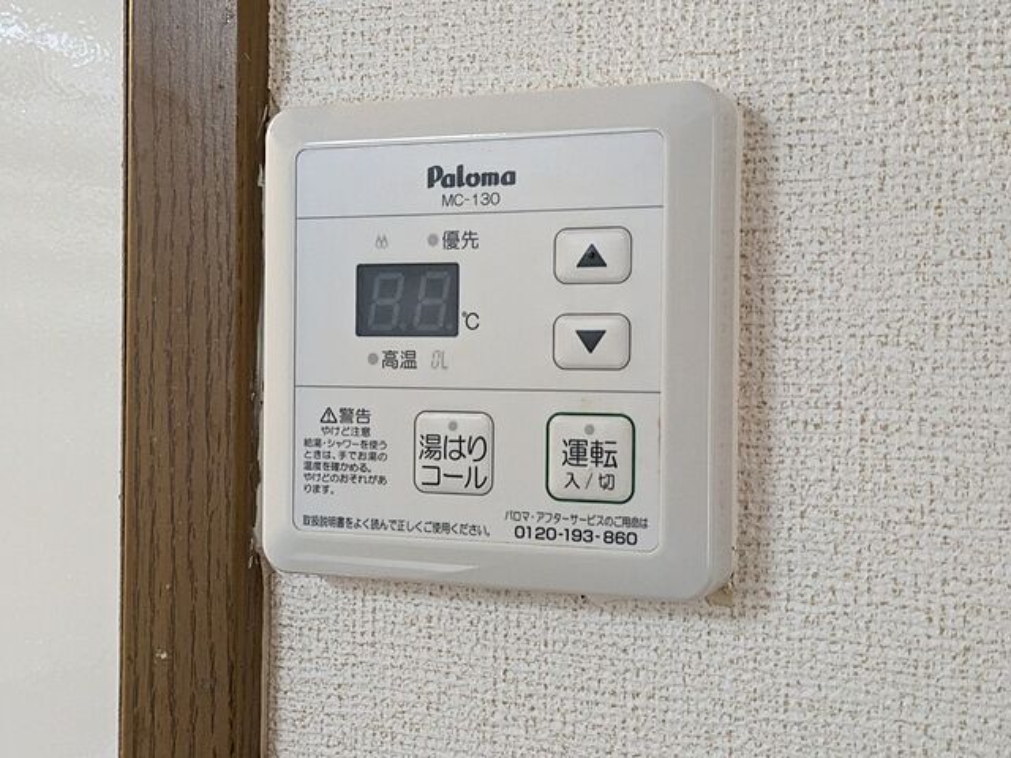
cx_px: 506
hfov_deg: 37.5
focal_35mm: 51
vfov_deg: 28.6
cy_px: 379
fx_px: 1490
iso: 726
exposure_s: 1/120
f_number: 1.89
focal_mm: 5.43
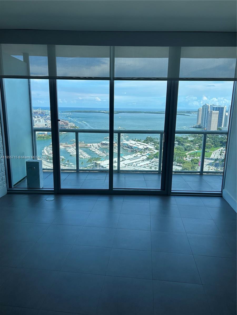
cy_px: 158
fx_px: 237
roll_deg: -1.4
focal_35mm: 26
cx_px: 118
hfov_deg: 53.1
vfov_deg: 67.3
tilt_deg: -11.2
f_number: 1.5
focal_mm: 5.7
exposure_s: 1/1488
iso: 50
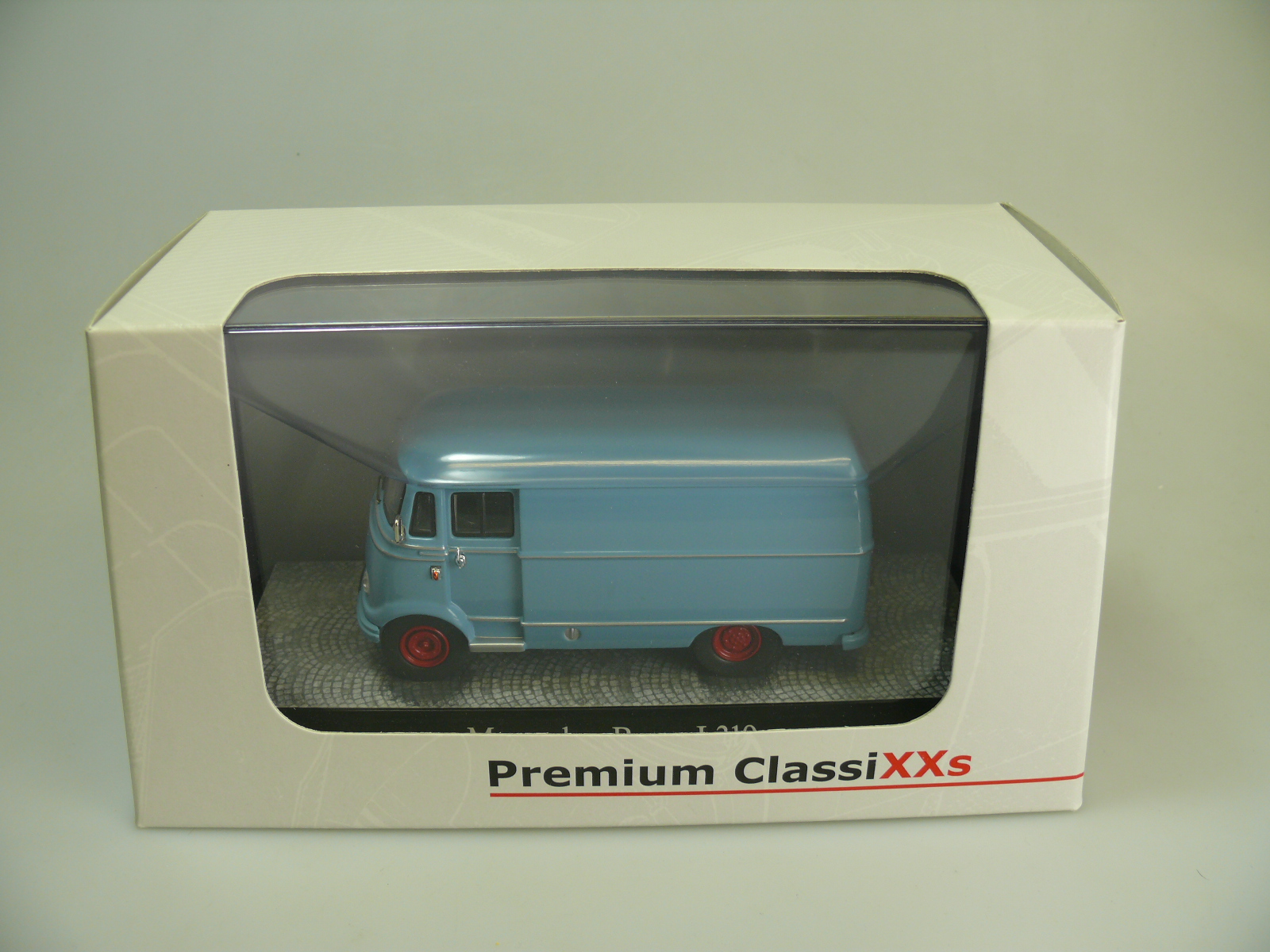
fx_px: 1284
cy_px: 476
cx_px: 635
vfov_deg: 40.7
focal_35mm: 35
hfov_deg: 52.6
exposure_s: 1/100
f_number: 3.6
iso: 100
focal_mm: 7.4
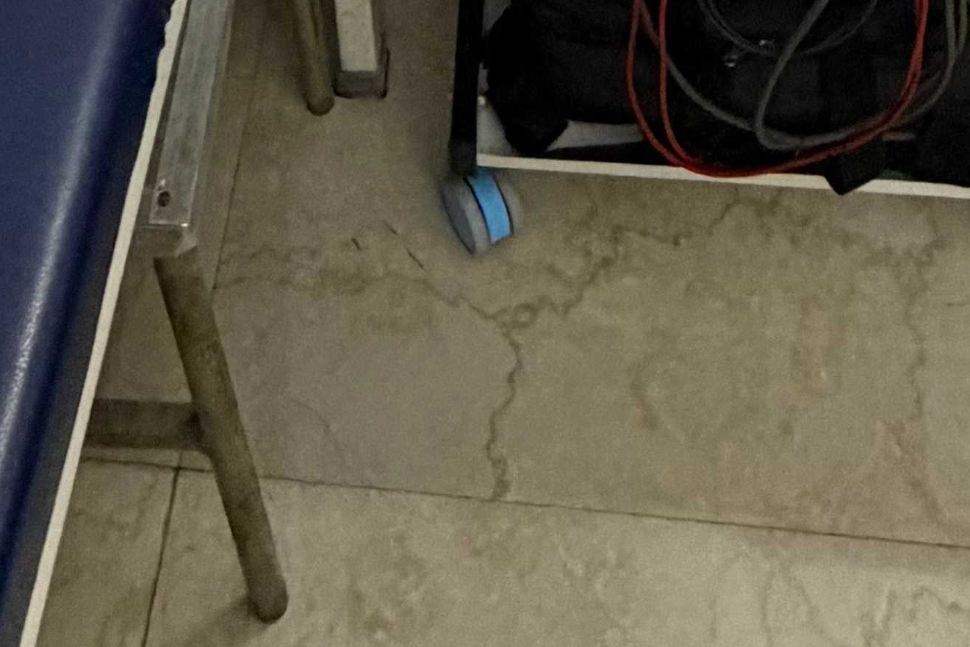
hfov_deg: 31.8
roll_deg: +4.3
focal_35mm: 63
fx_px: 1697
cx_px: 376
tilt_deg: -28.8
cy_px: -776
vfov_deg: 15.4
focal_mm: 2.22
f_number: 2.2
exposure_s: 1/50
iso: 500
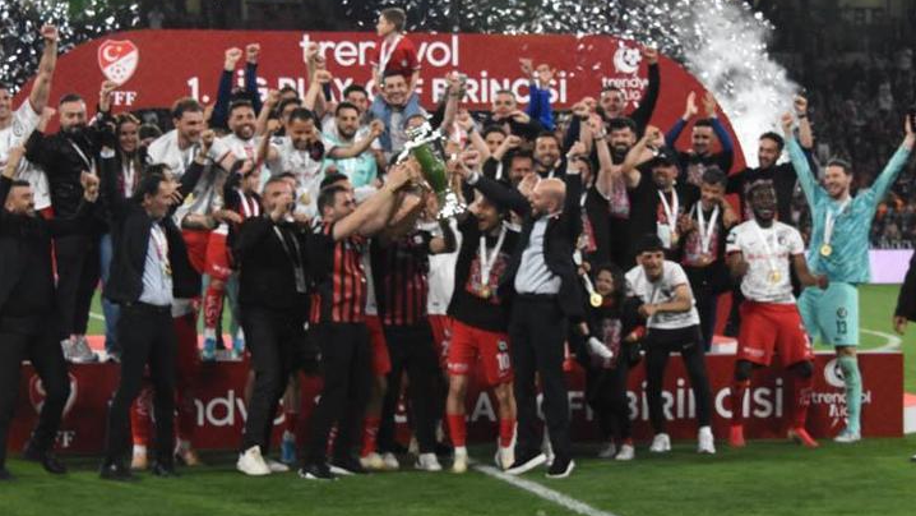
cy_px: 255
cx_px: 449
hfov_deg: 19.5
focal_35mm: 110
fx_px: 2661
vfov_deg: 11.1
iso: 3200
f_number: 10
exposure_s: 1/160
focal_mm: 65
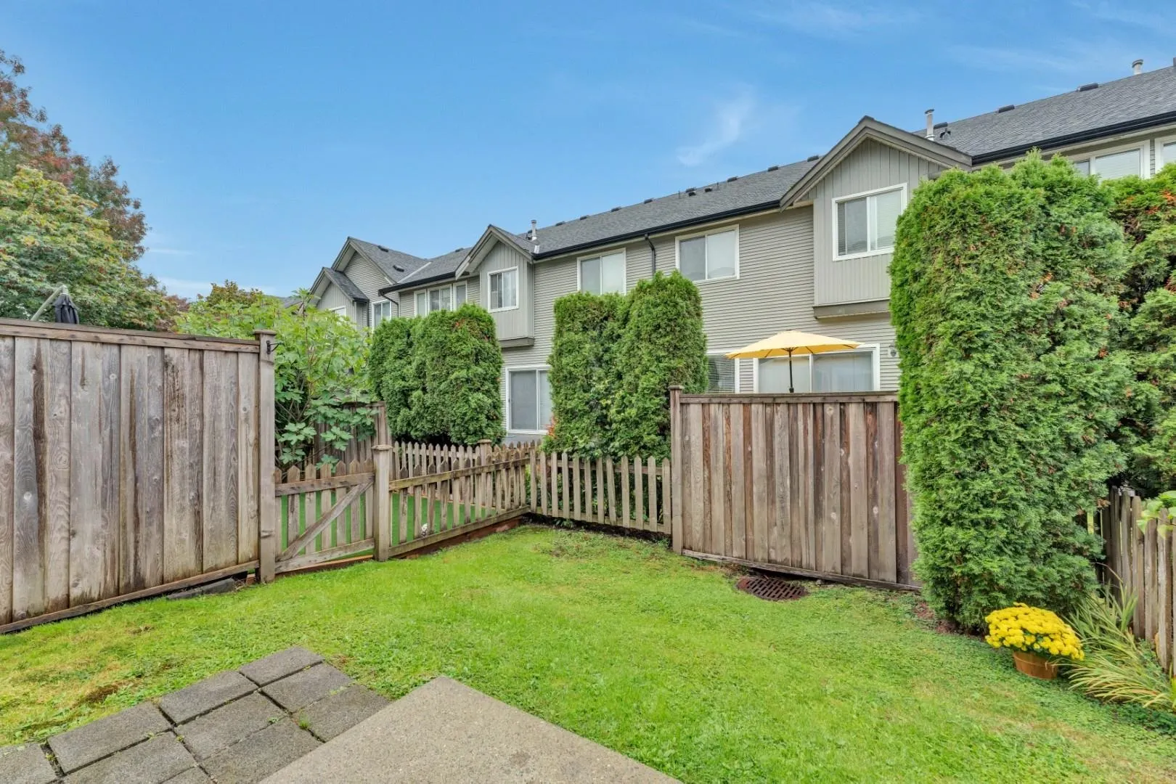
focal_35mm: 14
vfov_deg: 81.2
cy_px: 392
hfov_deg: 104.3
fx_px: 457
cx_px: 588
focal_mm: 14
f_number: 8
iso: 400
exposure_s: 1/125
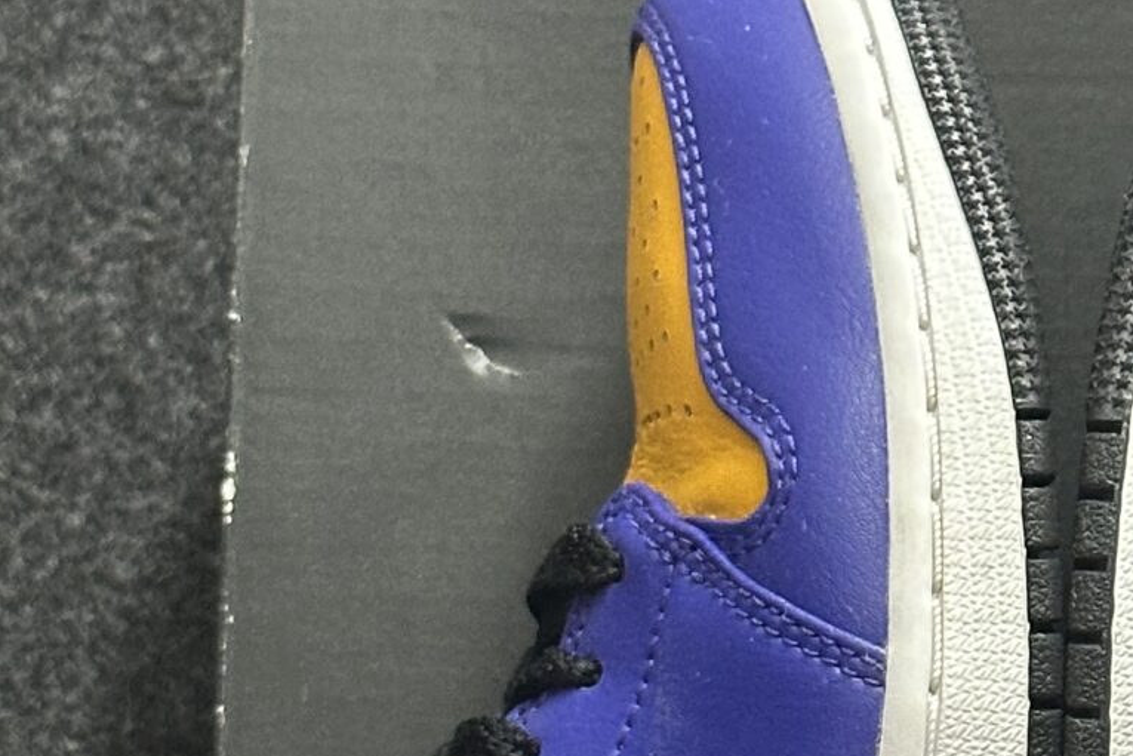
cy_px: 968
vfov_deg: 8.1
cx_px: 1087
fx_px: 5255
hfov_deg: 12.2
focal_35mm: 167
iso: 320
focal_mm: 6.86
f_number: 1.78
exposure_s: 1/40
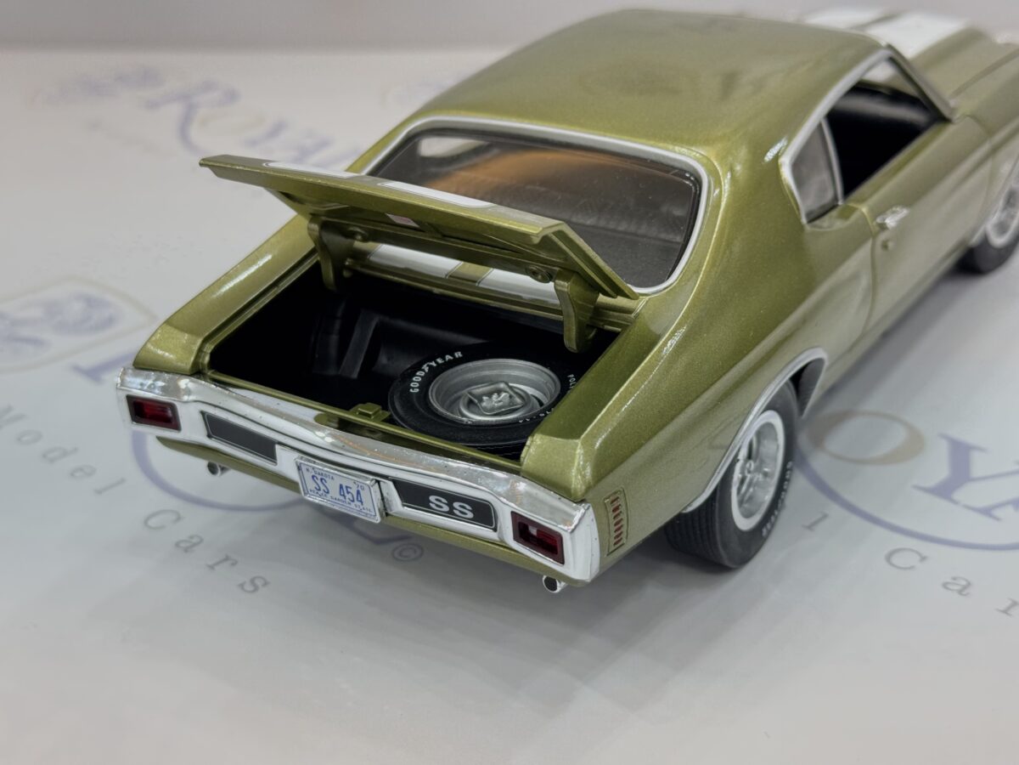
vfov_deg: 30.3
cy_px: 382
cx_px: 510
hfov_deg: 39.7
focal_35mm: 48
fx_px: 1413
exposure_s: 1/50
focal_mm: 6.76
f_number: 1.78
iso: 50
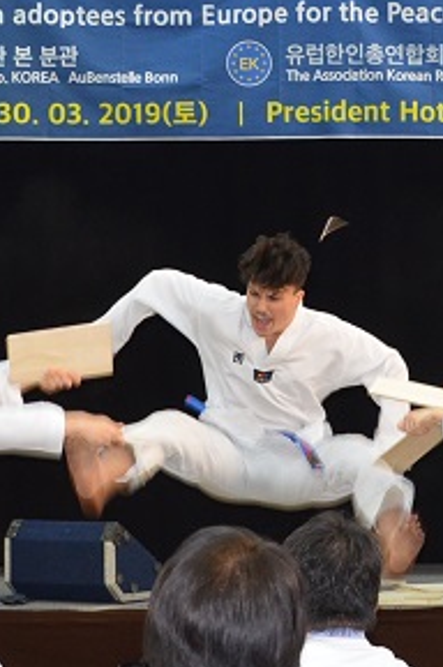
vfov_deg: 14.5
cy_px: 225
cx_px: 385
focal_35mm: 141
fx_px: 2609
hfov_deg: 9.7
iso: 1100
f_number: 4.2
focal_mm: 34
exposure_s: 1/60
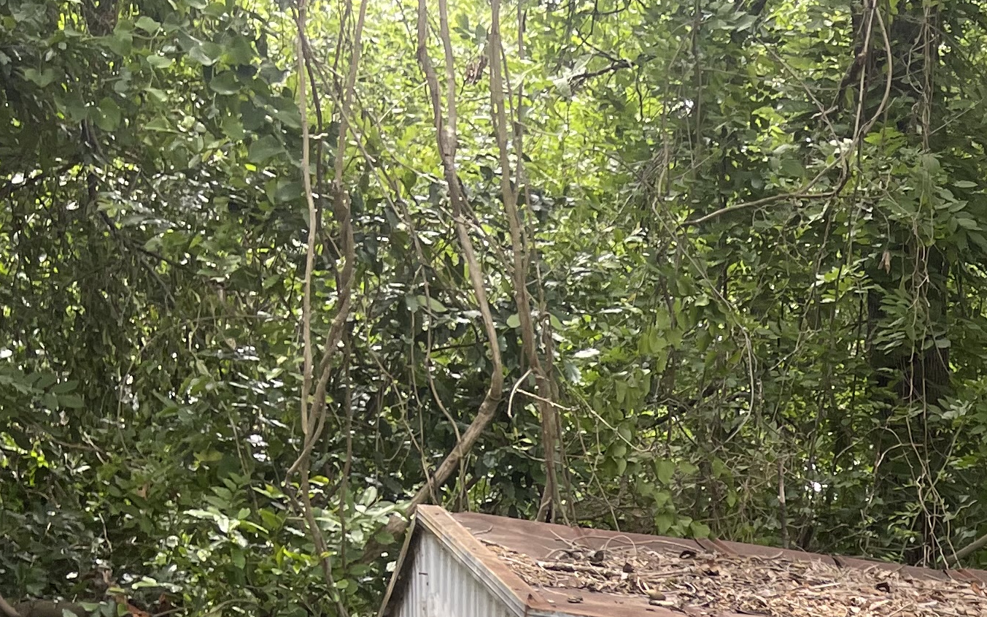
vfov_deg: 14.6
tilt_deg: -6.8
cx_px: 1128
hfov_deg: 24.2
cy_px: 1100
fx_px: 2125
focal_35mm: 79
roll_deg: -3.1
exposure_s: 1/258
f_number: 1.6
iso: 32
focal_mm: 5.1
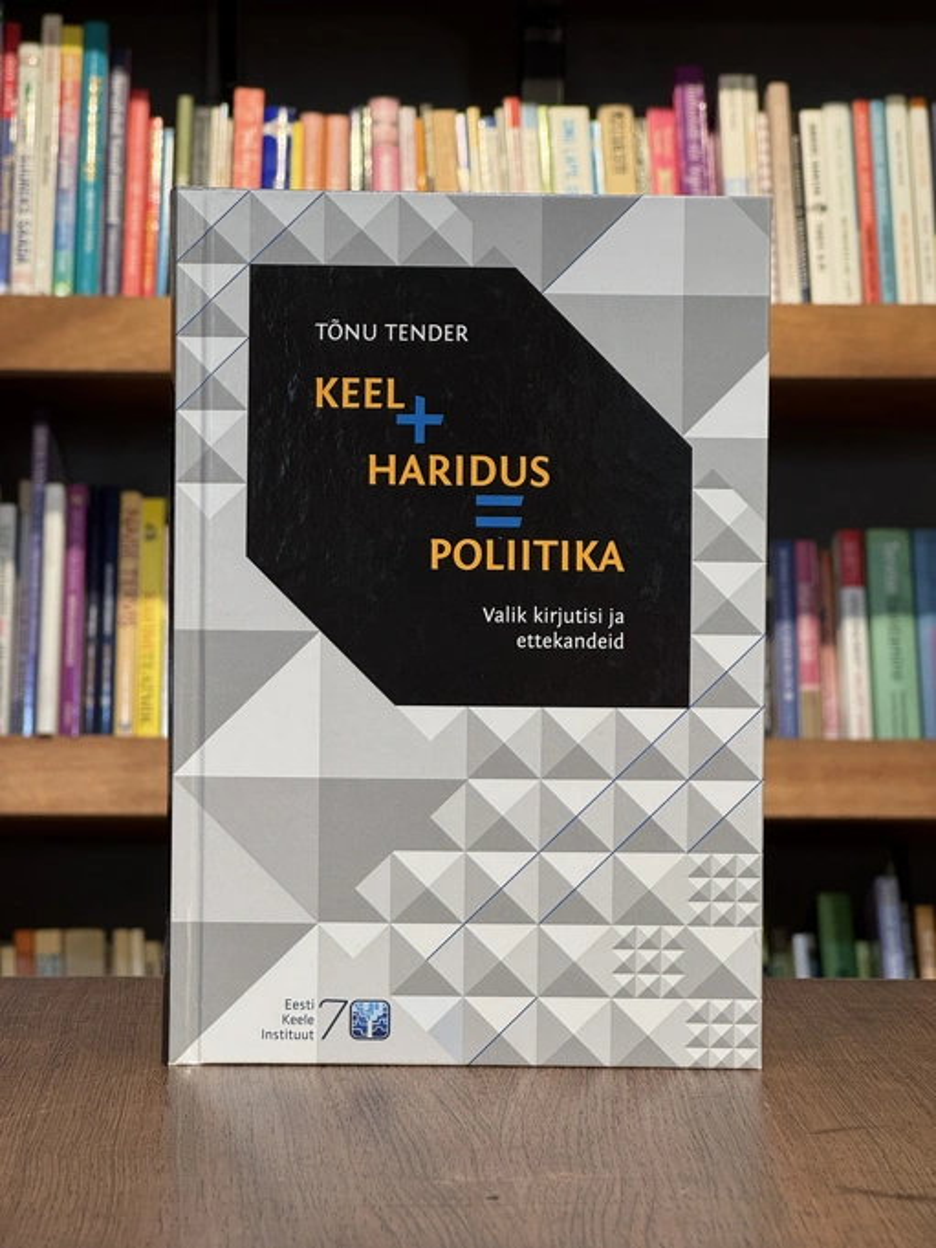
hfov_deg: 19.1
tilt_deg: +0.3
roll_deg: -0.6
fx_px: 2775
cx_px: 468
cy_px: 624
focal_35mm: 77
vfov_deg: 25.3
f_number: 2.8
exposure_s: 1/99
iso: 125
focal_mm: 9
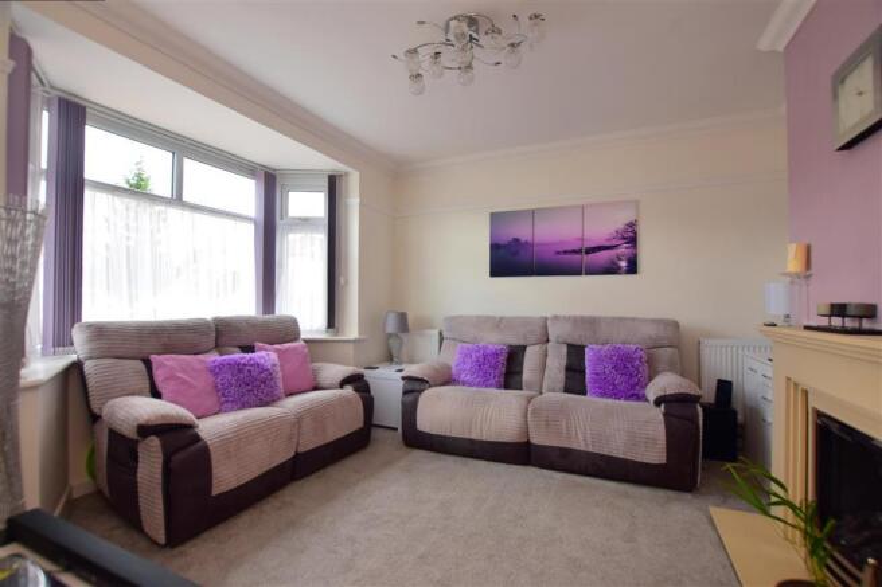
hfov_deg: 100.4
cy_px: 294
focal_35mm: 15
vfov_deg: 77.3
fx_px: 367
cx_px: 441
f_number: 5
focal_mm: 10
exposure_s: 1/80
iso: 200
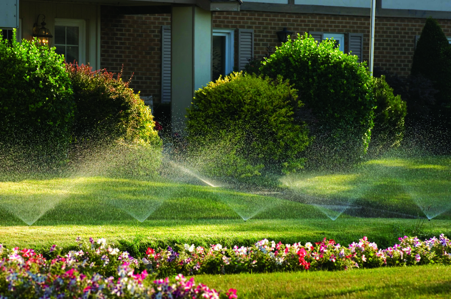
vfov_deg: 4.6
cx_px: 226
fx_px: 3754
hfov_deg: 6.9
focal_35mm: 300
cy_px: 150
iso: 100
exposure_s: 1/180
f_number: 7.1
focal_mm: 200
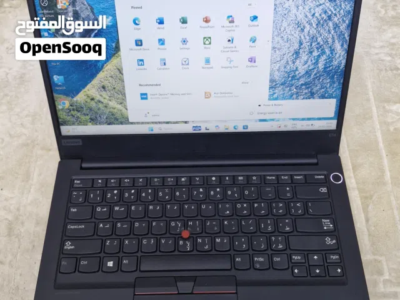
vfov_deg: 58.9
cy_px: 150
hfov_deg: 73.9
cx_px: 200
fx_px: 266
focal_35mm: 23
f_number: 1.8
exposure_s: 1/100
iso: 50
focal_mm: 5.54
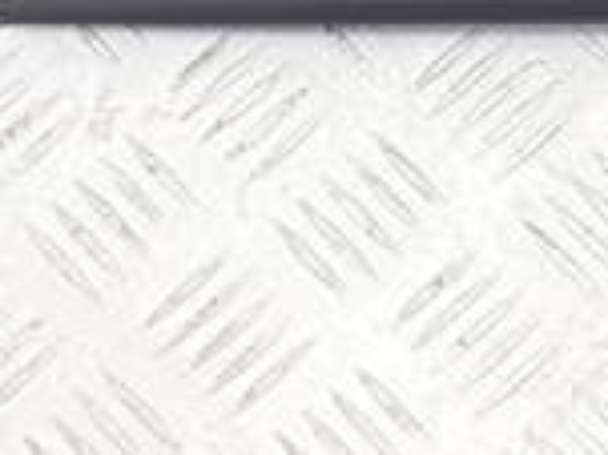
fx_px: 3089
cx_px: 1731
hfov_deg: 9.3
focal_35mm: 176
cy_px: 89
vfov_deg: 8.4
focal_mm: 4.2
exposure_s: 1/50
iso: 64
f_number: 1.7
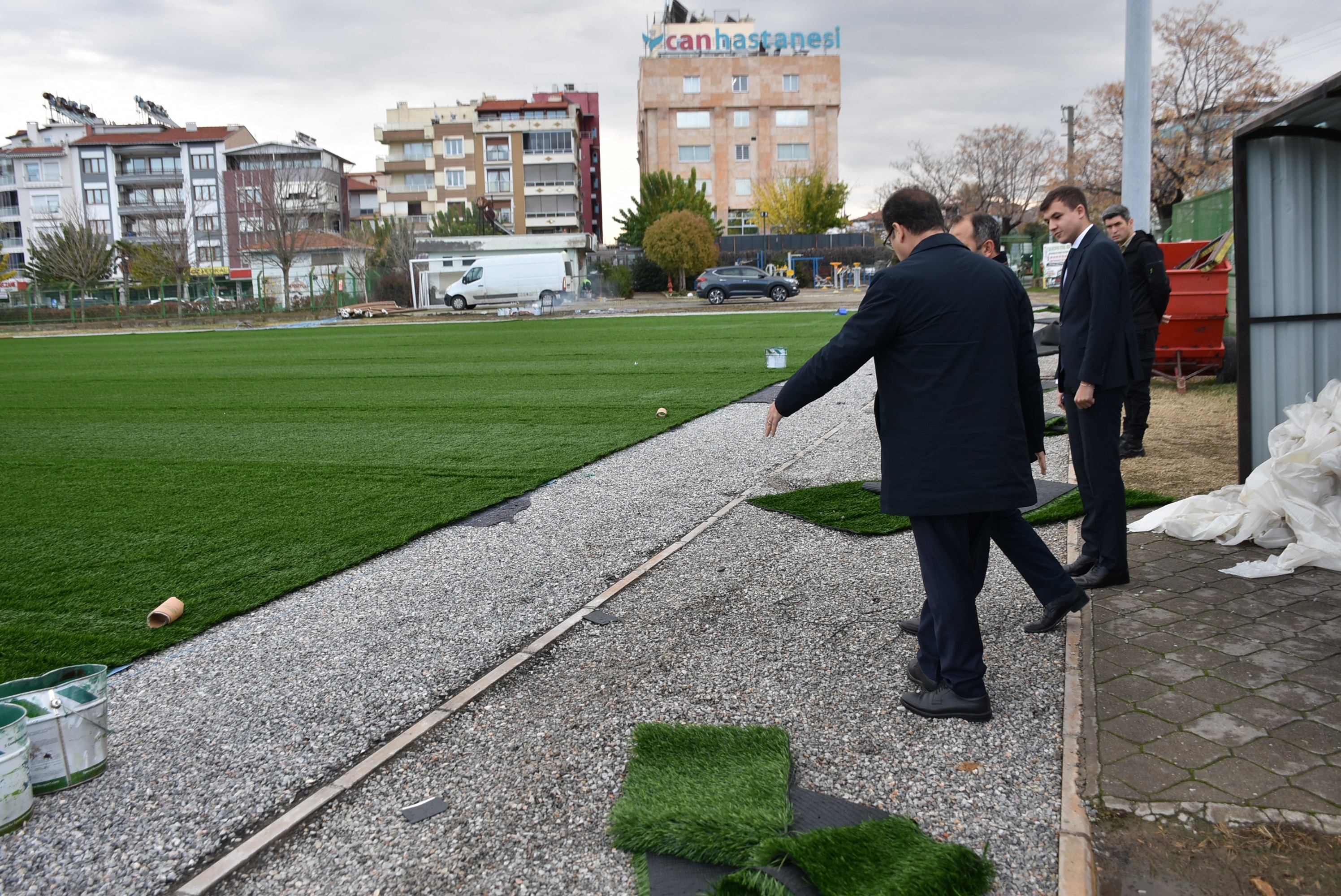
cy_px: 448
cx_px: 670
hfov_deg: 61.9
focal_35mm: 30
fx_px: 1118
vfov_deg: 43.7
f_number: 5.6
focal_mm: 20
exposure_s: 1/125
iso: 110
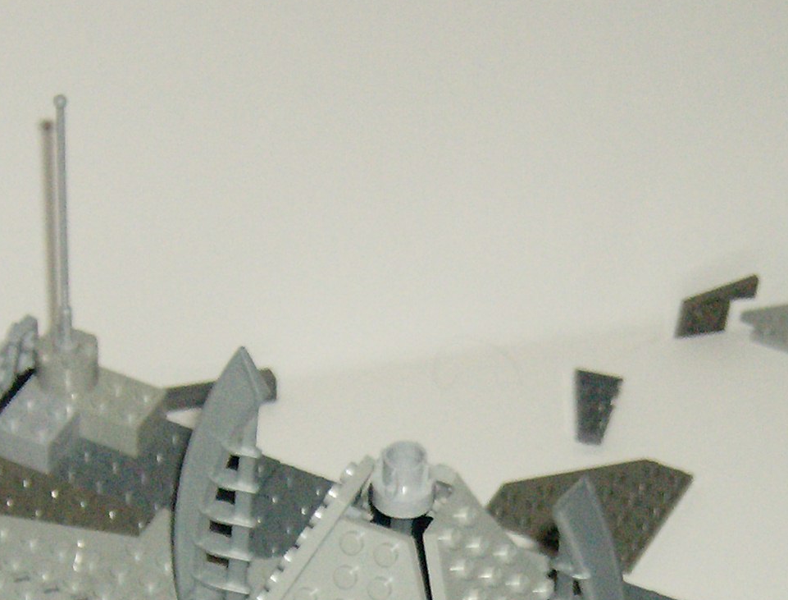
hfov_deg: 14.6
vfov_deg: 10.9
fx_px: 3066
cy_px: 813
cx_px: 393
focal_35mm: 134
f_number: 3.1
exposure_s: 1/74
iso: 200
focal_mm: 7.7
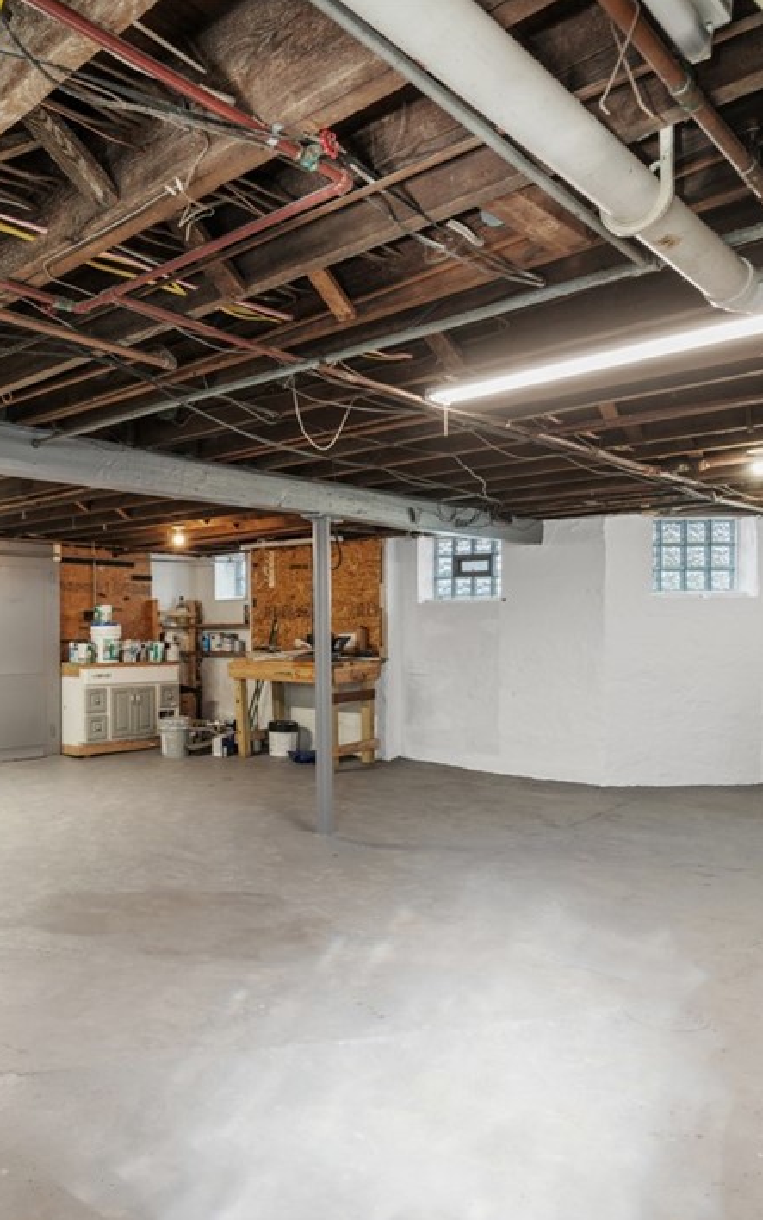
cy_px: 620
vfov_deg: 72.5
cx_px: 255
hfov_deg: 48.5
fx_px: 831
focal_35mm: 25
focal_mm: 16
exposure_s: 1/1.43
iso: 400
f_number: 8
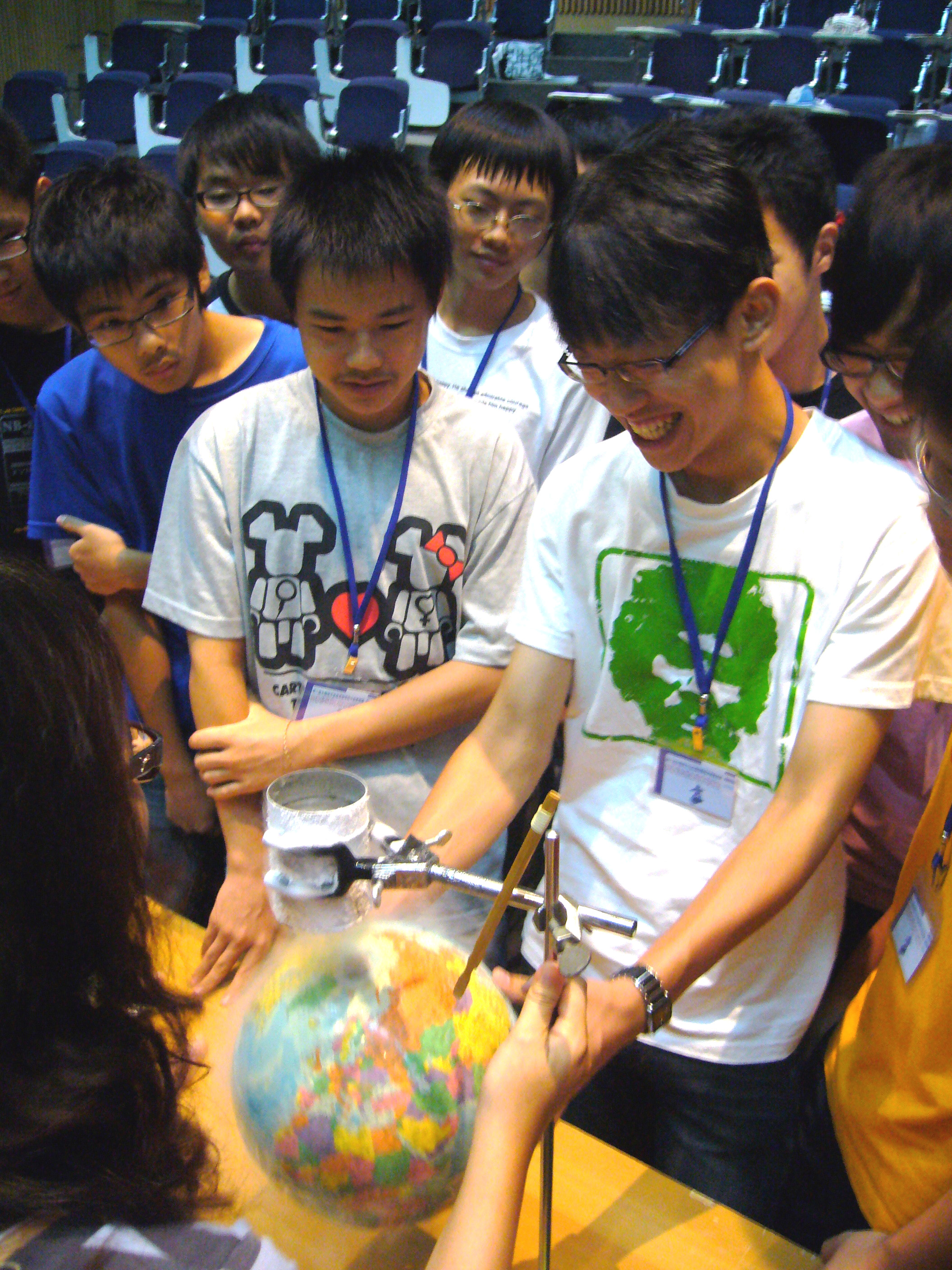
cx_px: 476
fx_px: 1283
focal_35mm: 35
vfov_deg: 52.6
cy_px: 635
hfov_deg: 40.7
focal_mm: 5.8
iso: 200
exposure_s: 1/8
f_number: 2.8
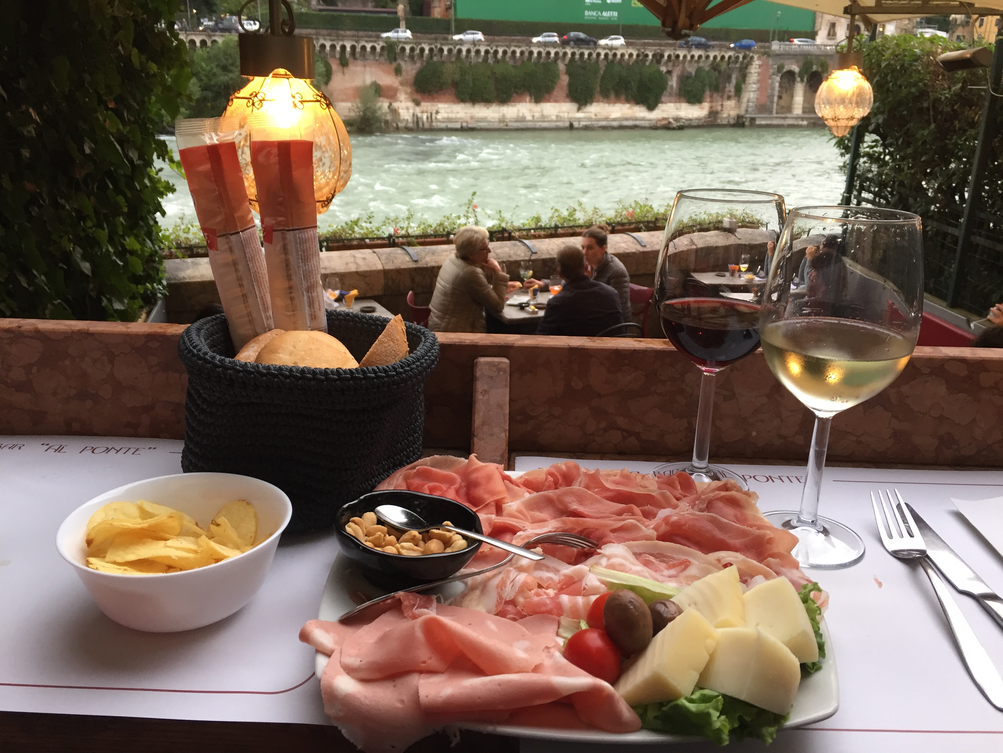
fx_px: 840
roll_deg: -1.1
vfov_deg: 48.2
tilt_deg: -20.4
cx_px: 502
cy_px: 376
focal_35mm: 29
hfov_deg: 61.7
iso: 100
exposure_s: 1/33
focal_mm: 4.15
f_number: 2.2
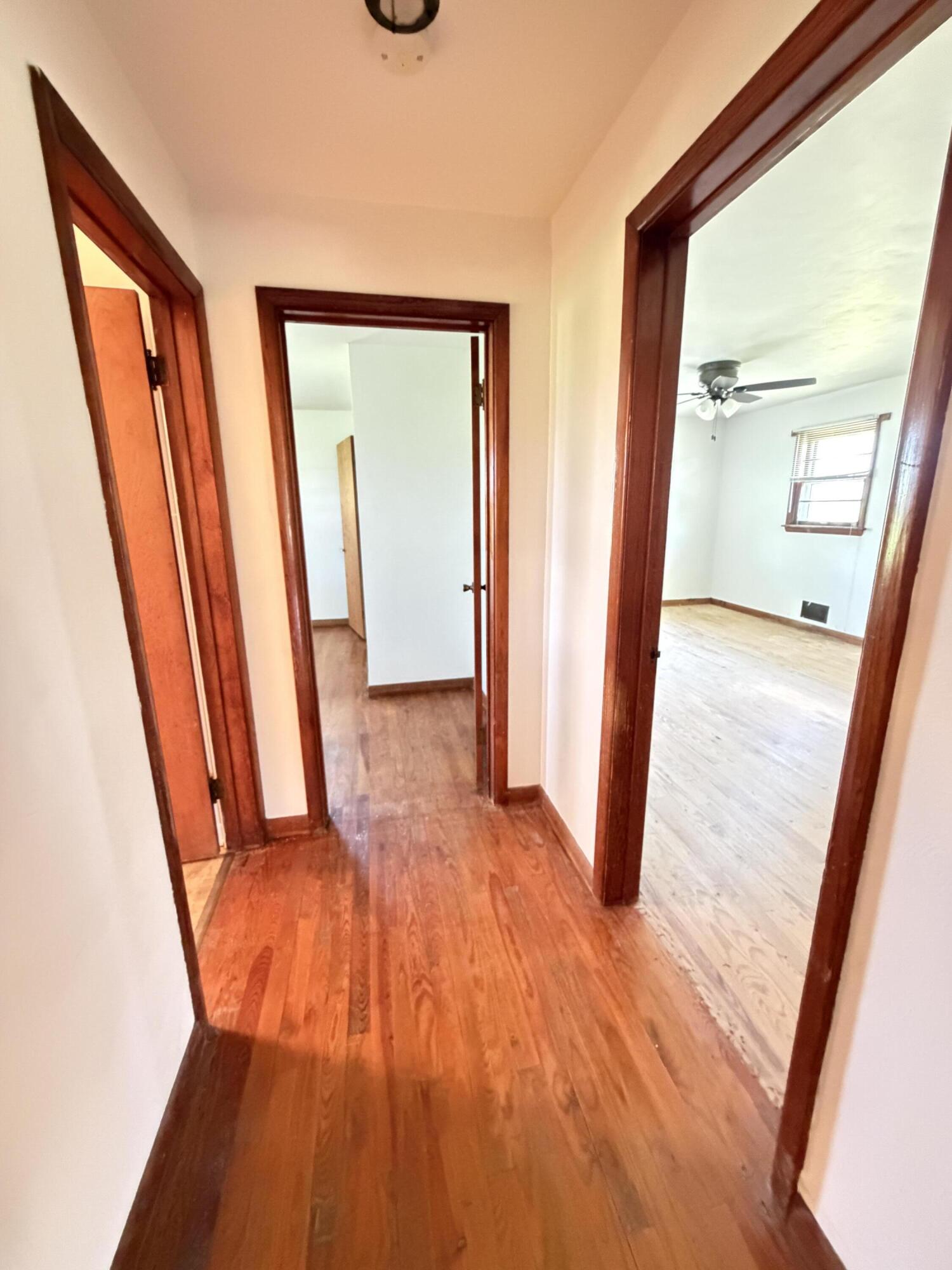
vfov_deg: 102.1
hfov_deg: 85.7
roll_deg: +0.9
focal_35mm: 14
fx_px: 513
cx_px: 476
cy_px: 635
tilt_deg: -13.9
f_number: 2.2
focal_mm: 2.22
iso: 1250
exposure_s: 1/40
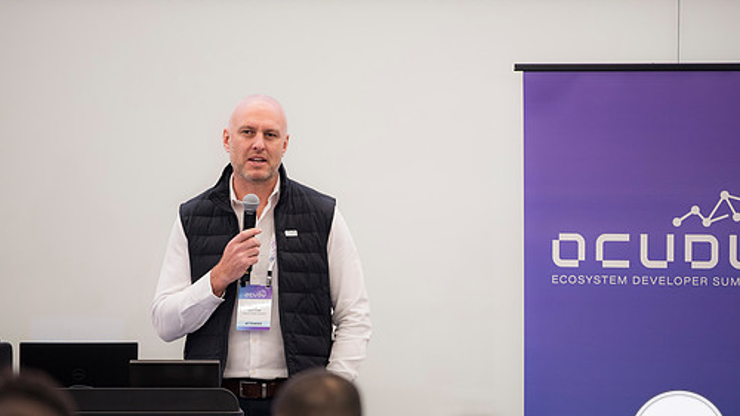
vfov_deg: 5.0
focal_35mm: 243
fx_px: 4767
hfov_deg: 8.9
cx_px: 349
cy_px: 252
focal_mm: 200
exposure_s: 1/160
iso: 800
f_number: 2.8
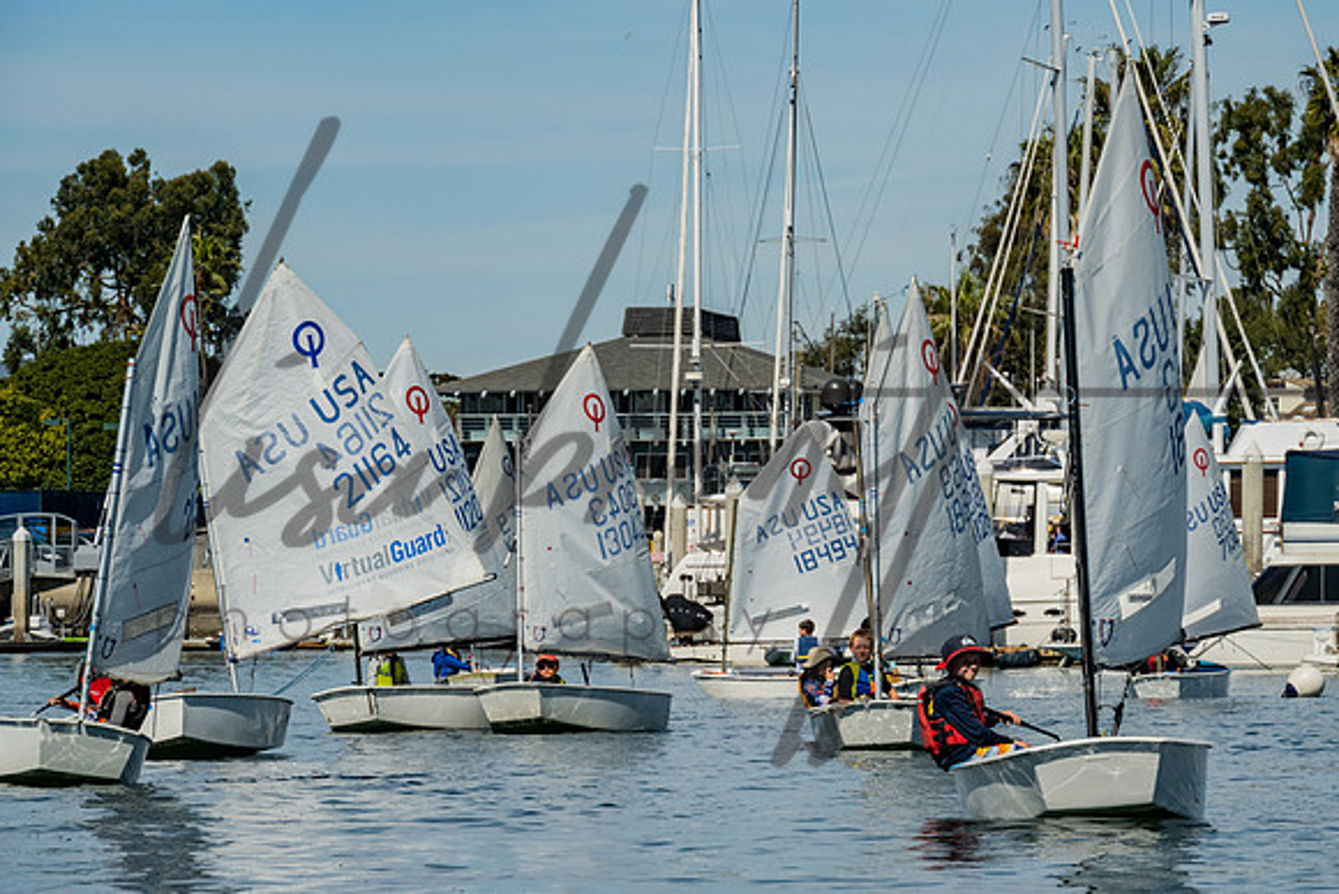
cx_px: 923
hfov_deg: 10.1
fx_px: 7532
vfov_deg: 6.8
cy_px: 469
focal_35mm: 202
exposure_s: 1/500
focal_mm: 145
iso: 250
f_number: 10
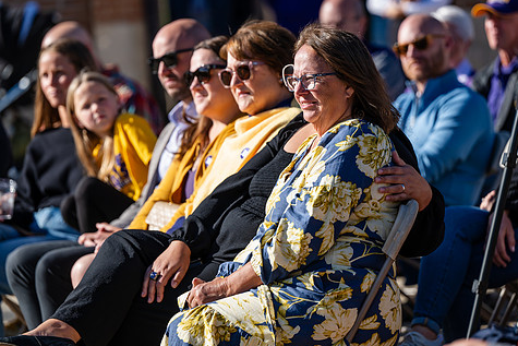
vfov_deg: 6.2
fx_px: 3166
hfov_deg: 9.4
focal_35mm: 220
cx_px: 264
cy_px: 146
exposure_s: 1/500
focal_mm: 180
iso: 64
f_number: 3.5
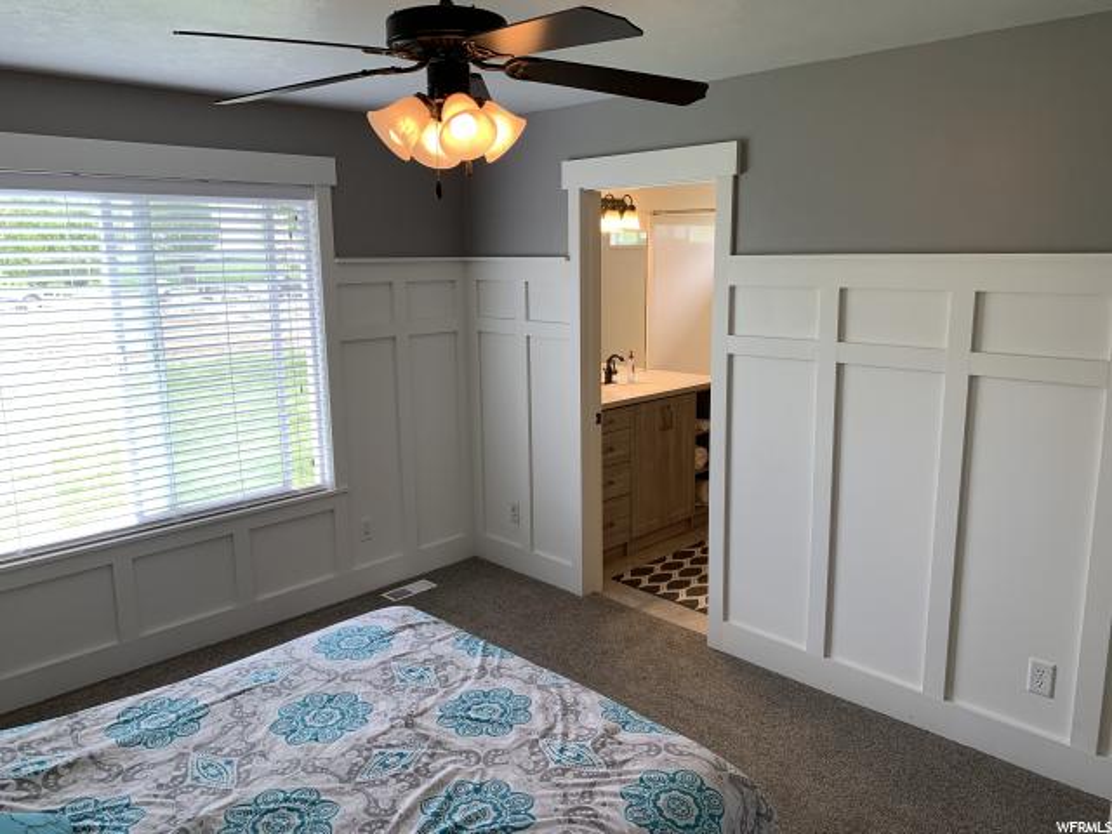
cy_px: 417
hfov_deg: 67.3
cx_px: 556
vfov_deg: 53.1
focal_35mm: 26
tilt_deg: -10.7
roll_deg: +1.2
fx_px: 835
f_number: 1.8
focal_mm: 4.25
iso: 50
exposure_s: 1/120
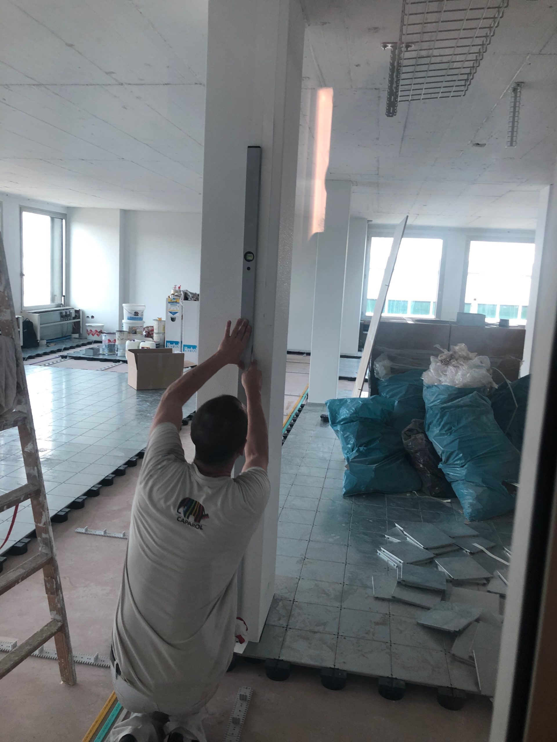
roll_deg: -1.6
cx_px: 278
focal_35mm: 28
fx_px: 601
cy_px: 371
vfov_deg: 63.4
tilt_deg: -6.8
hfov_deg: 49.7
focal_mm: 4
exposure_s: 1/33
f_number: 1.8
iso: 25
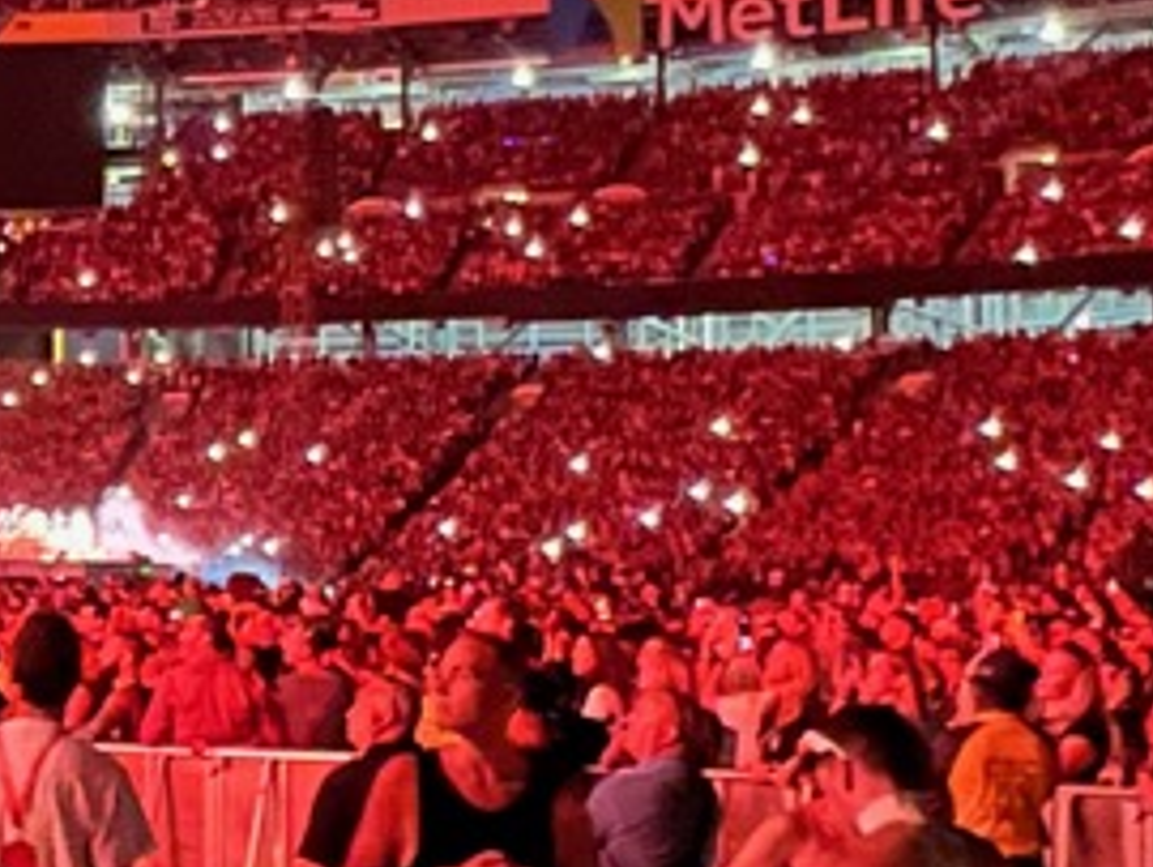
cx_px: -192
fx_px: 2567
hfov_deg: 23.4
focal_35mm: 77
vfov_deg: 19.2
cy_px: 410
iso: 1250
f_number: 1.8
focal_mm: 1.57
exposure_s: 1/10
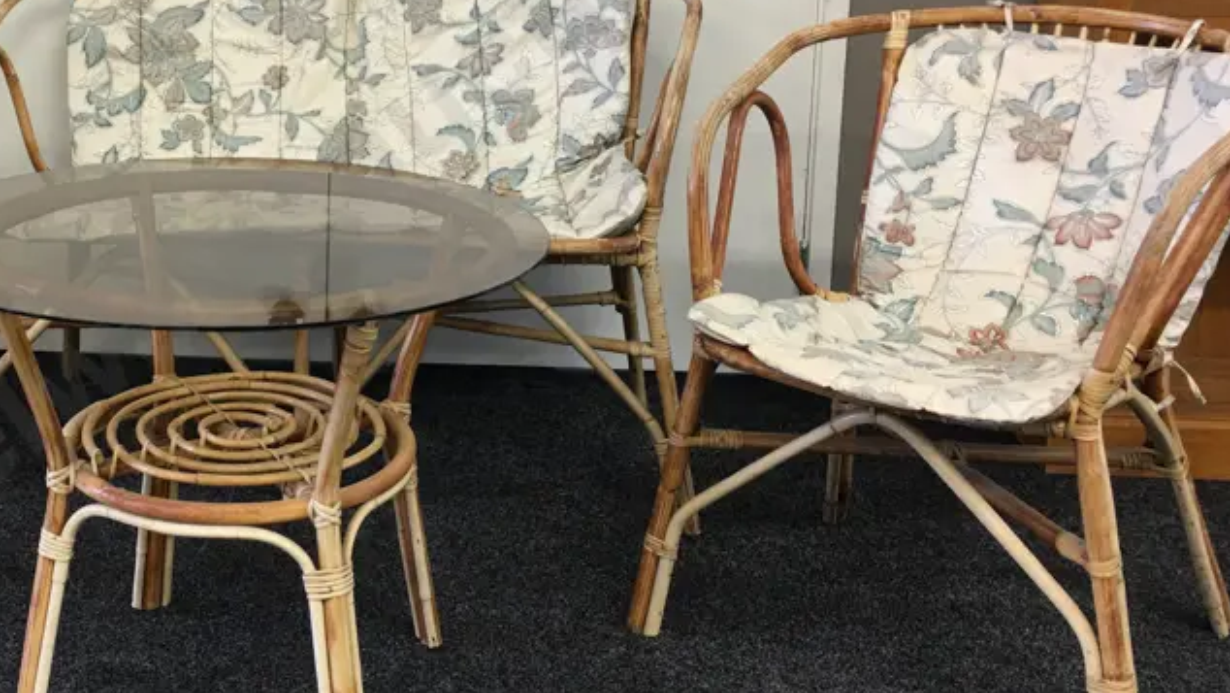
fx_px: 1664
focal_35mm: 51
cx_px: 287
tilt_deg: -12.3
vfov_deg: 23.4
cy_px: 221
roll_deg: +0.2
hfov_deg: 39.3
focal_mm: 4.15
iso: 32
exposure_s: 1/17
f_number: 2.2
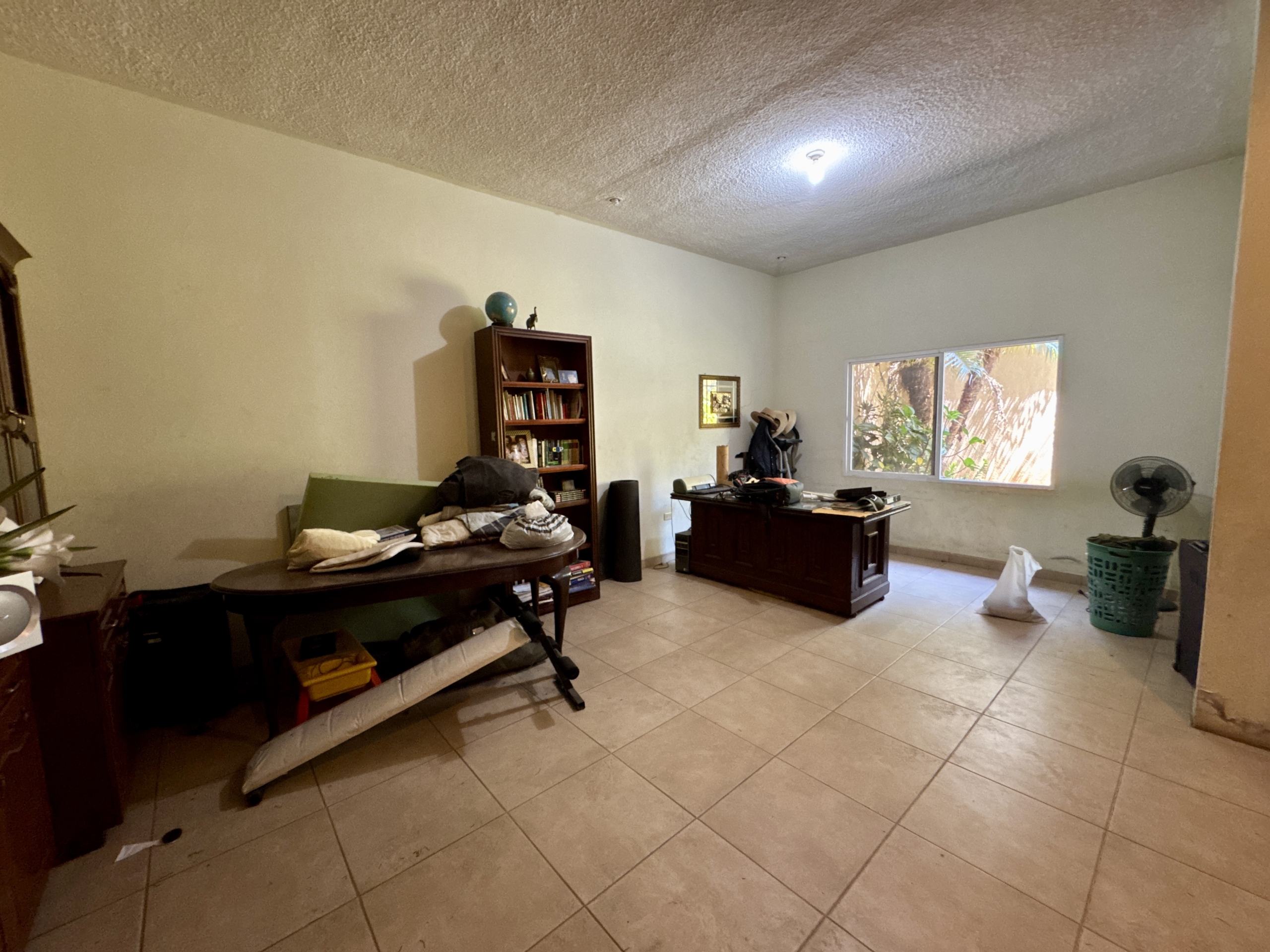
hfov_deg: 102.1
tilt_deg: -6.0
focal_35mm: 14
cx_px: 635
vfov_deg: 85.7
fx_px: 514
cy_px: 476
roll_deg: +0.7
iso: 1000
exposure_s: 1/60
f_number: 2.2
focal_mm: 2.22
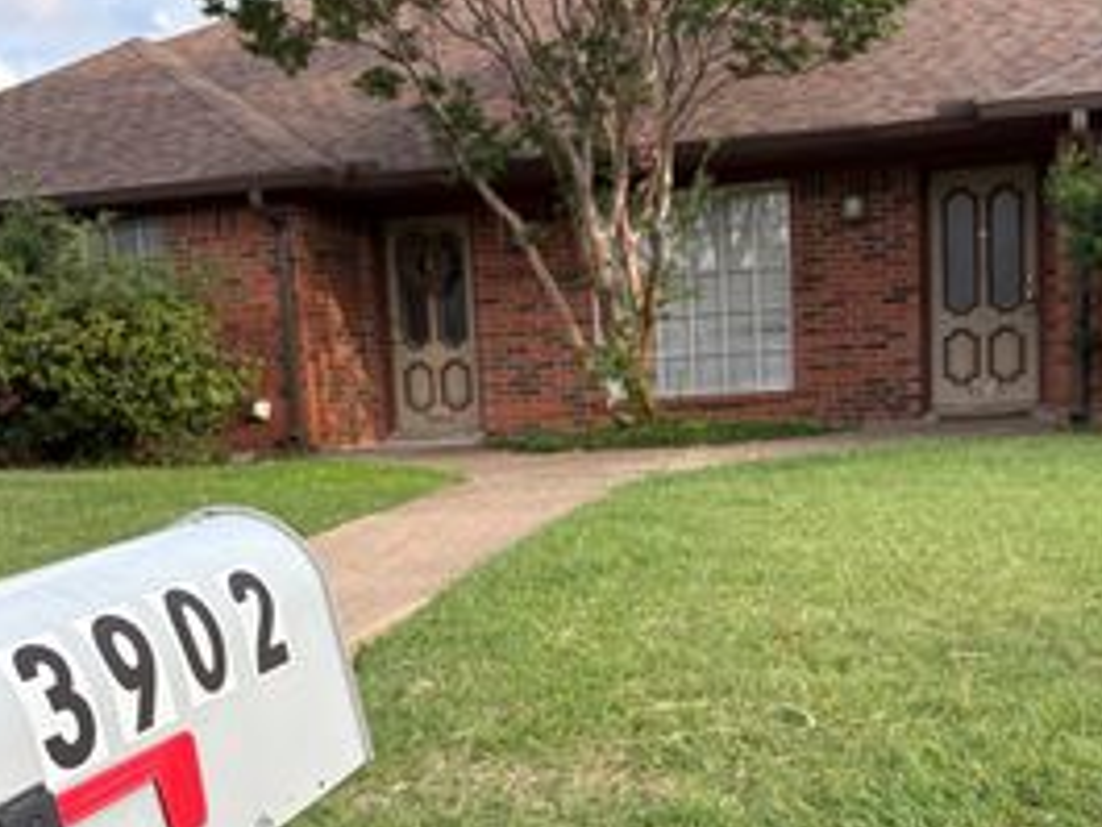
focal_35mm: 49
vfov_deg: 29.3
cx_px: 549
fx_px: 1561
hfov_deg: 38.9
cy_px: 617
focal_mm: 5.96
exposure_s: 1/629
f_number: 1.6
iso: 64
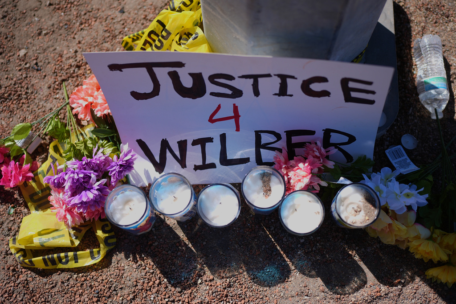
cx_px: 228
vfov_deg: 37.8
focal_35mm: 35
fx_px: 443
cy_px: 152
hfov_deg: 54.4
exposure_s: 1/5000
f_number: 1.6
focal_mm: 35
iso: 125
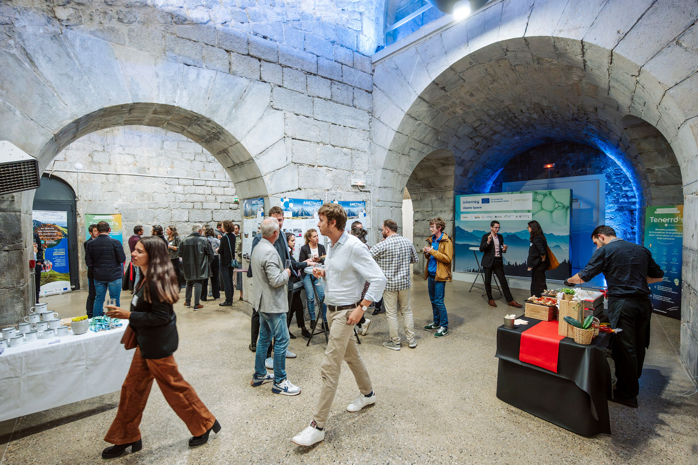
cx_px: 349
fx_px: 330
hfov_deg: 93.3
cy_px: 232
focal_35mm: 17
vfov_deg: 70.4
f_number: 2.8
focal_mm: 17
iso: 5000
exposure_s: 1/125
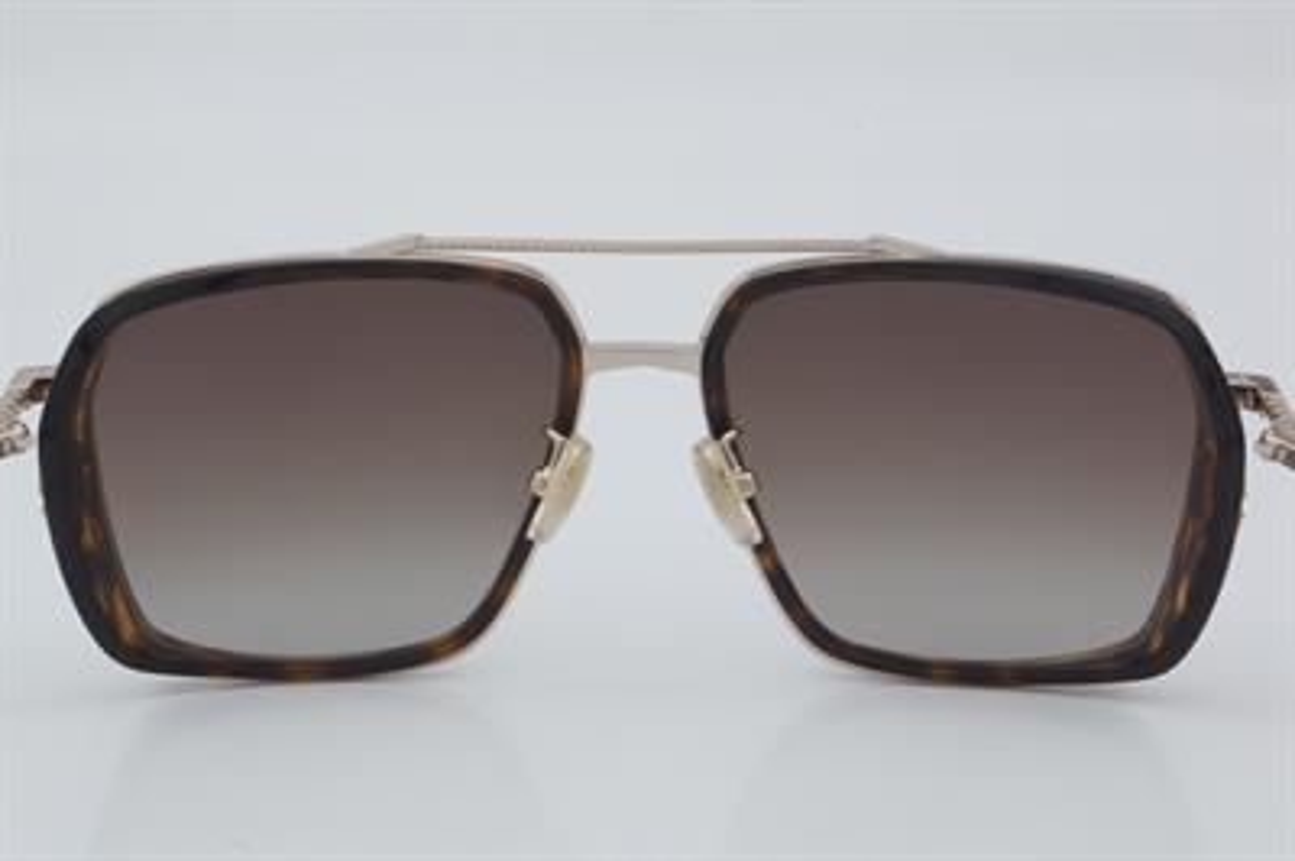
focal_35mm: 82
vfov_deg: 16.5
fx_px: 2965
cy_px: 430
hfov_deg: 24.6
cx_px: 648
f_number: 32
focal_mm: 55
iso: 100
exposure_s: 1/4
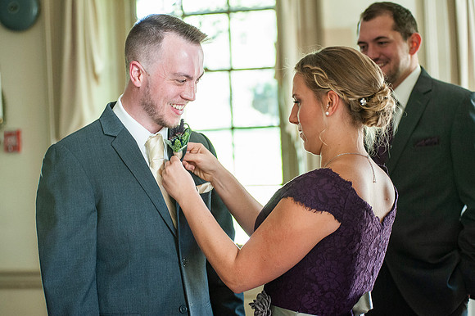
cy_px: 148
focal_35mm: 85
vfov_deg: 16.0
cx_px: 222
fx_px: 1122
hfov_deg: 23.9
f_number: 3.2
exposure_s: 1/250
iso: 1600
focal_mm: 80
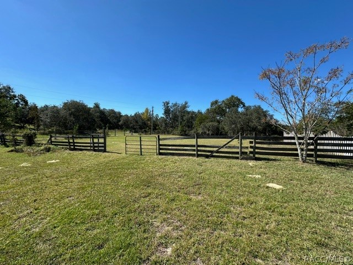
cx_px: 176
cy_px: 132
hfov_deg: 102.1
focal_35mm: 14
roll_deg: -2.3
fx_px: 143
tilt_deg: +0.1
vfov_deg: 85.7
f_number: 2.2
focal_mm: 2.22
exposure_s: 1/1490
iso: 50
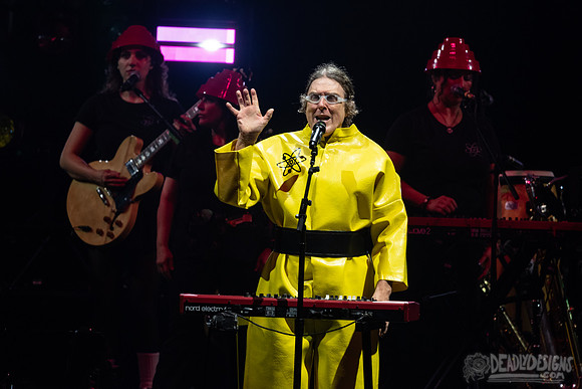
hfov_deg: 3.0
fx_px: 11255
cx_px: 289
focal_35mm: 696
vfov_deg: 2.0
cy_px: 177
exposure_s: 1/500
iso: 1000
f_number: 6.3
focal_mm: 600
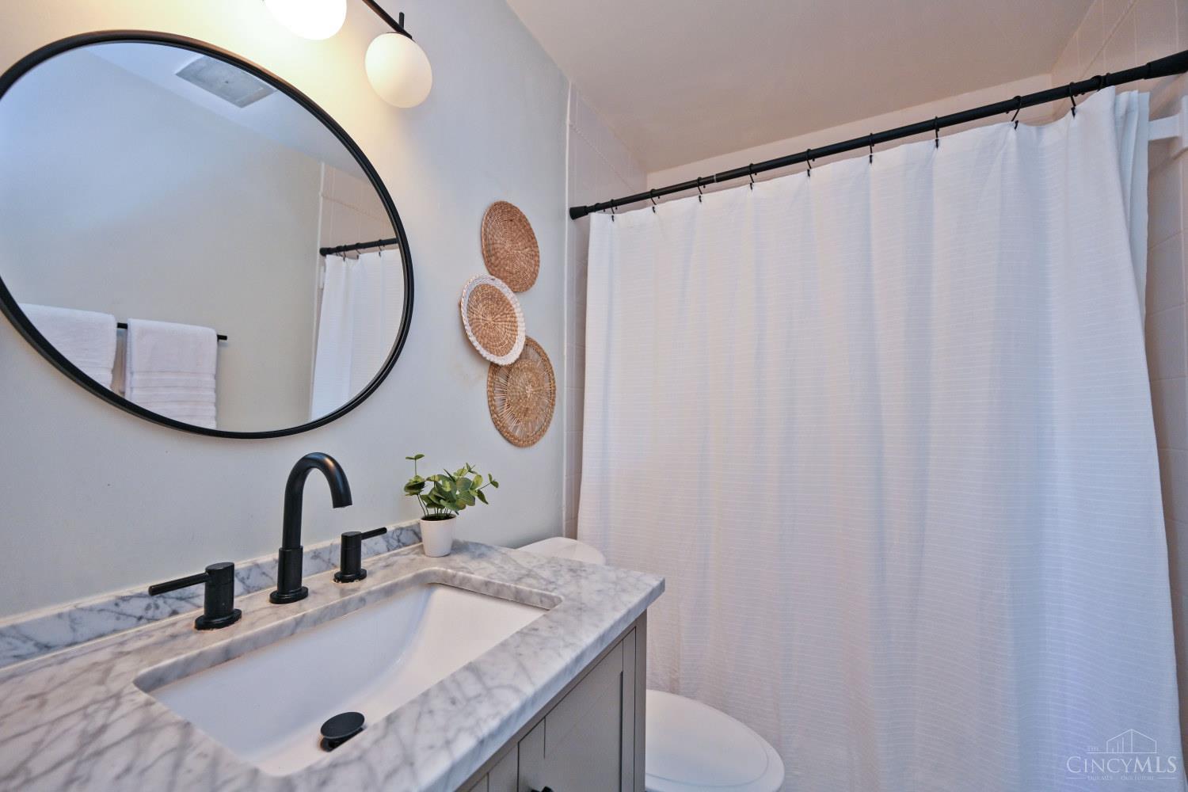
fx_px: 462
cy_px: 396
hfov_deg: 104.3
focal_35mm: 14
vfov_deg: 81.2
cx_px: 594
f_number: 4
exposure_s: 1/60
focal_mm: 14
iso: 250
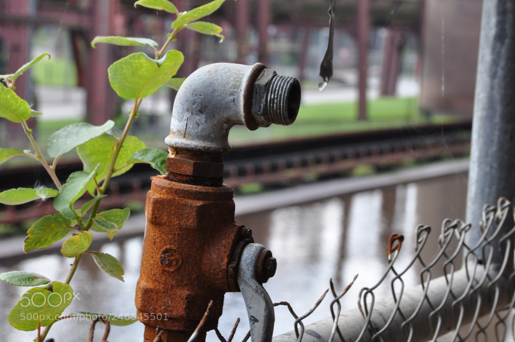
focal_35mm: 142
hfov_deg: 14.4
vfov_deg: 9.6
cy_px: 171
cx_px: 258
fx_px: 2036
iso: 400
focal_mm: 95
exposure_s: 1/25
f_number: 20
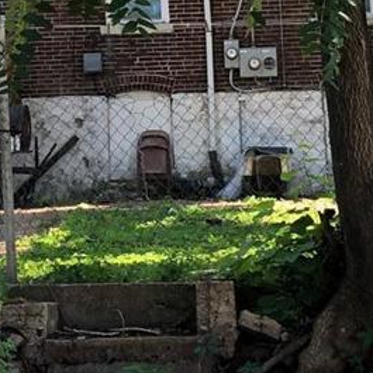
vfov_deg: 15.2
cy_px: -17
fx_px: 1365
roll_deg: +2.2
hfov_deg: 15.5
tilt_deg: +11.2
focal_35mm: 112
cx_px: 121
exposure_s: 1/120
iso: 32
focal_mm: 4
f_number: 1.8
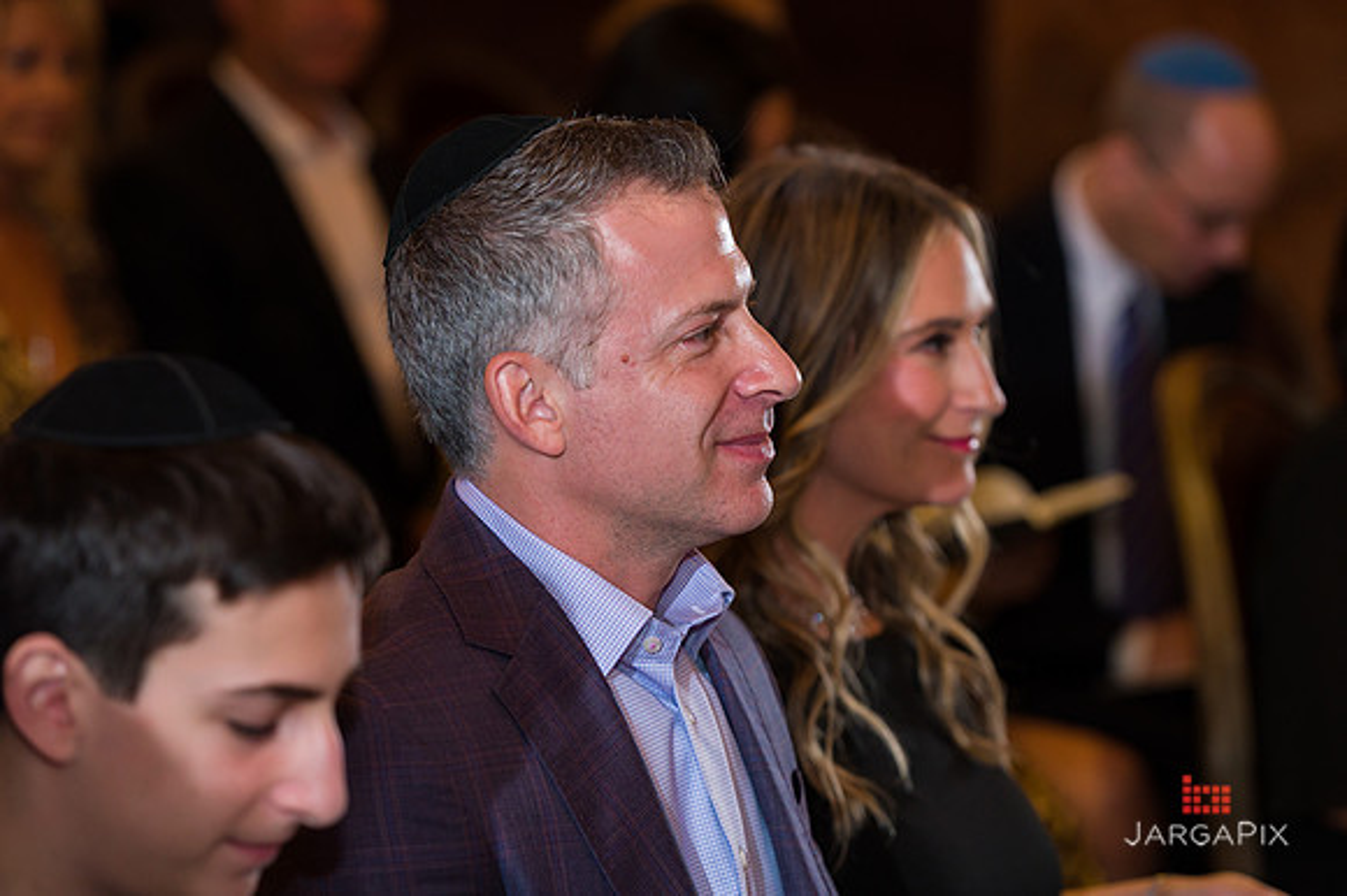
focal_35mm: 153
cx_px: 674
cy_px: 448
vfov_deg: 9.0
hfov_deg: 13.4
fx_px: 5712
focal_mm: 140
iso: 1000
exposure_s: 1/200
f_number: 4
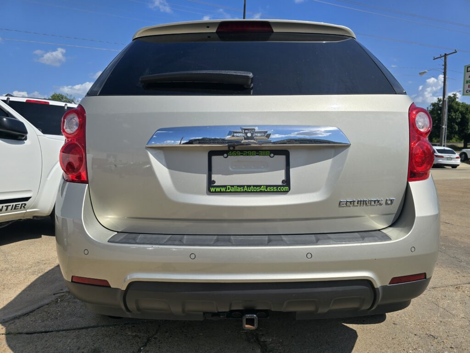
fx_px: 312
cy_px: 176
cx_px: 235
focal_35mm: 23
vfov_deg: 58.9
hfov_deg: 73.9
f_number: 1.7
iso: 12
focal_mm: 6.3
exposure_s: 1/1199
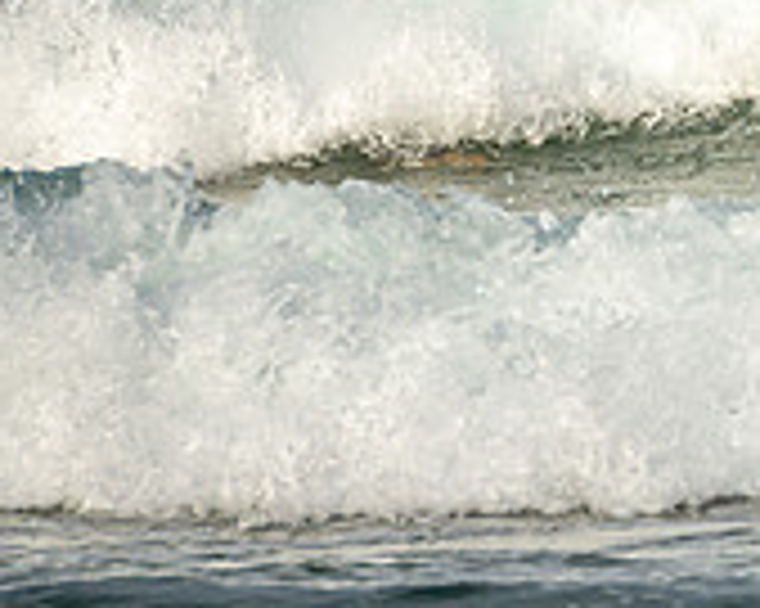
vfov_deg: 1.6
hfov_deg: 2.0
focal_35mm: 967
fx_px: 21738
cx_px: 1291
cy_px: -20
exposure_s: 1/1600
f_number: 5.6
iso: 200
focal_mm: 200
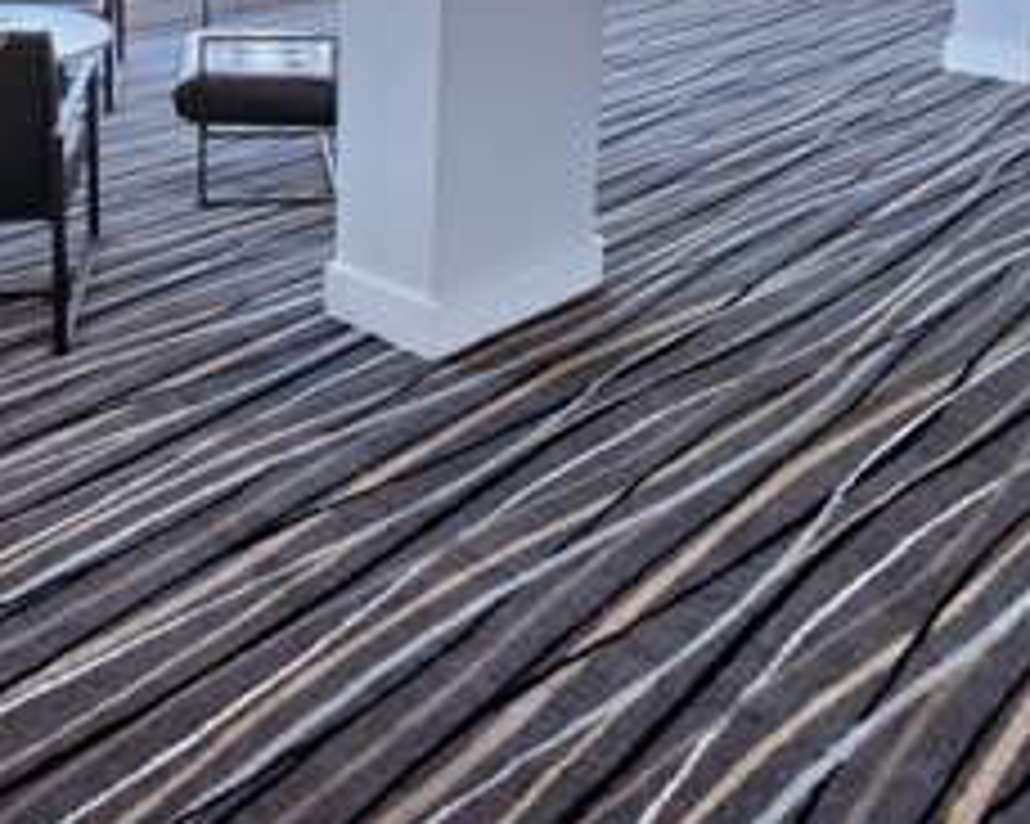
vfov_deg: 30.2
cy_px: 32
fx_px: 1432
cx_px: 423
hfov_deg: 39.4
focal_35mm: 47
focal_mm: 5.4
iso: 50
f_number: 1.8
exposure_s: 1/182
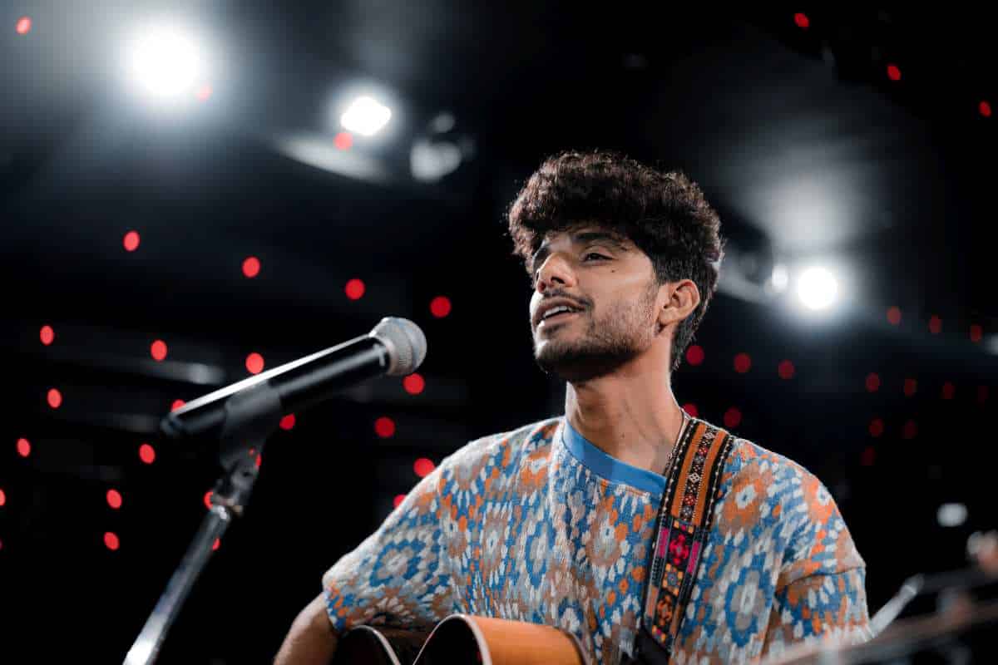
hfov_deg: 54.4
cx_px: 499
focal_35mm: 35
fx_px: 970
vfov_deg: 37.9
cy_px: 332
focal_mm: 35
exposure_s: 1/50
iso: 400
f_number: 1.4
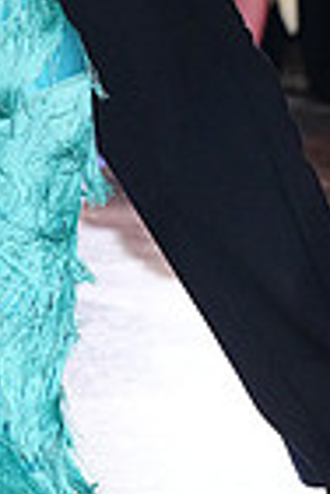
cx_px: -26
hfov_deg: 2.8
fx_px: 6737
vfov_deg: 4.2
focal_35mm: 490
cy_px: -259
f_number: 5
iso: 6400
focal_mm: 119
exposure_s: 1/400
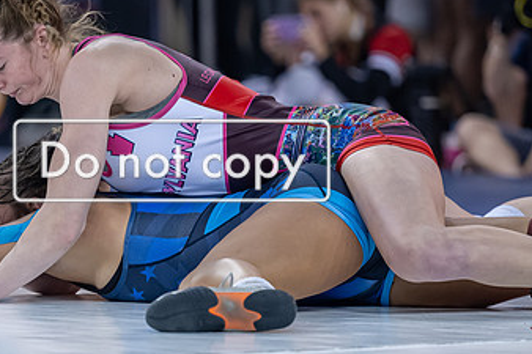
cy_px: 269
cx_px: 83
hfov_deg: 5.4
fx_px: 5583
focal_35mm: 378
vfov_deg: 3.6
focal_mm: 160
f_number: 2.8
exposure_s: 1/800
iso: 1600
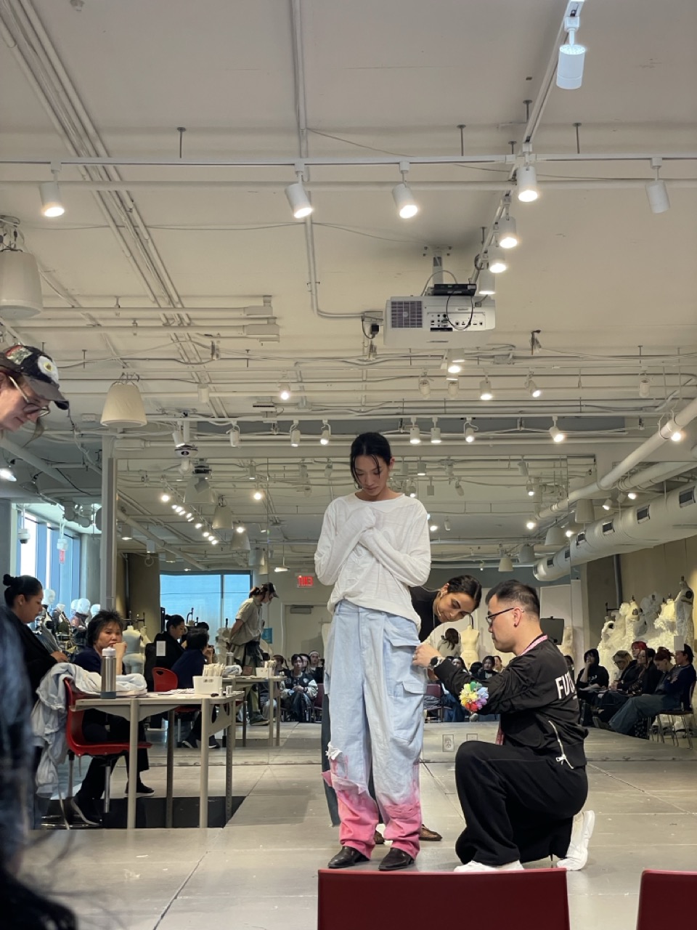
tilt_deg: +6.6
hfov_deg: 28.0
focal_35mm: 52
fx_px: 1396
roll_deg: -0.1
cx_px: 348
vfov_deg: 36.8
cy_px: 465
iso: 160
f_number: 2
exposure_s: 1/120
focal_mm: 6
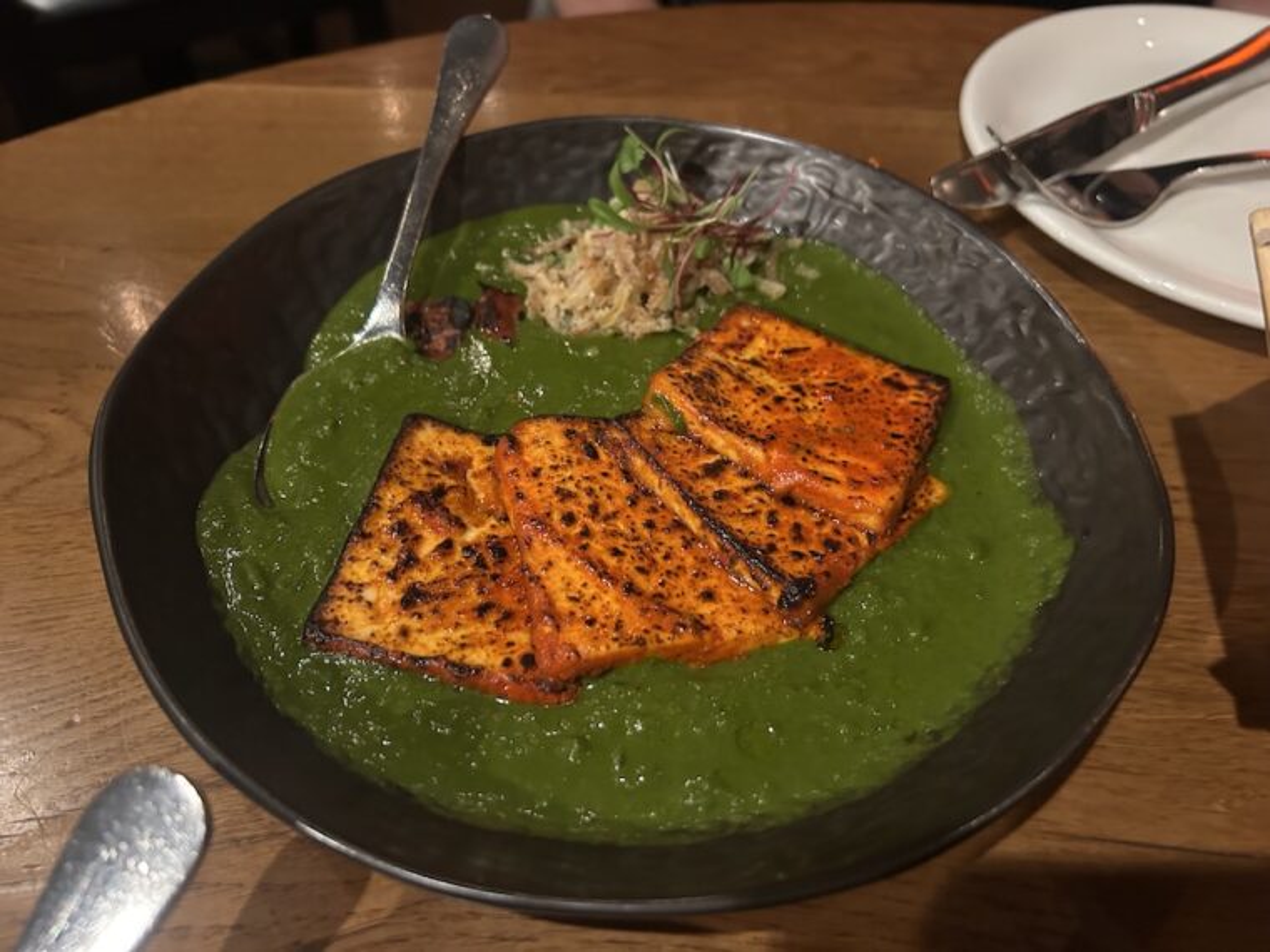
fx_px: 954
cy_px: 476
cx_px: 635
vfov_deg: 53.1
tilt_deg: -49.2
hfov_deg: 67.3
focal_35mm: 26
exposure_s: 1/25
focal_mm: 5.7
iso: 500
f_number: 1.5
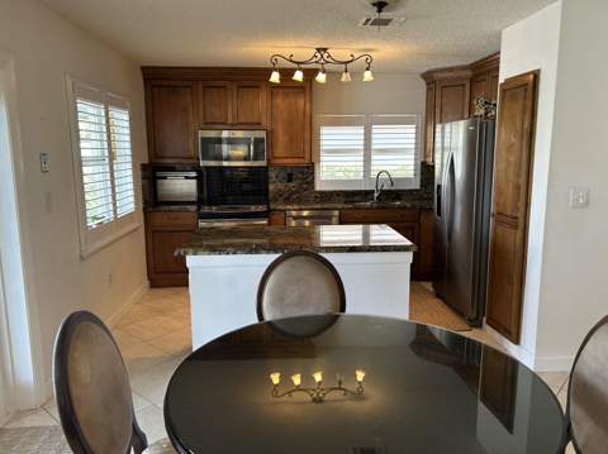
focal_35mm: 26
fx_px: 456
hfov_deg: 67.4
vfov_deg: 53.0
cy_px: 227
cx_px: 304
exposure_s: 1/60
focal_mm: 5.7
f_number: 1.5
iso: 100
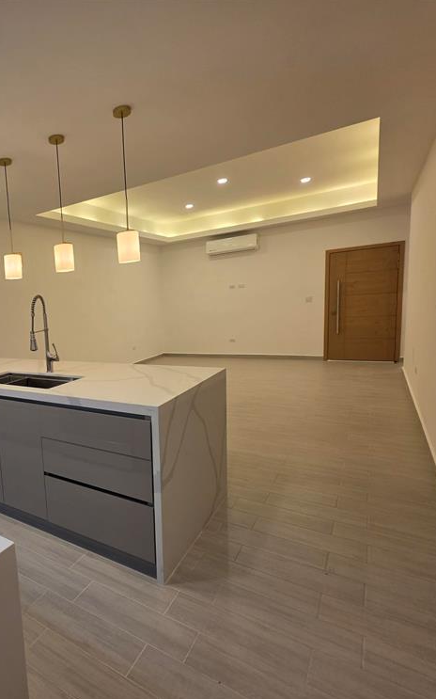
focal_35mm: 19
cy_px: 357
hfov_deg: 54.9
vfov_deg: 88.0
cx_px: 52
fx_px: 361
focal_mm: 2.2
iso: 160
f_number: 1.9
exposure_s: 1/120
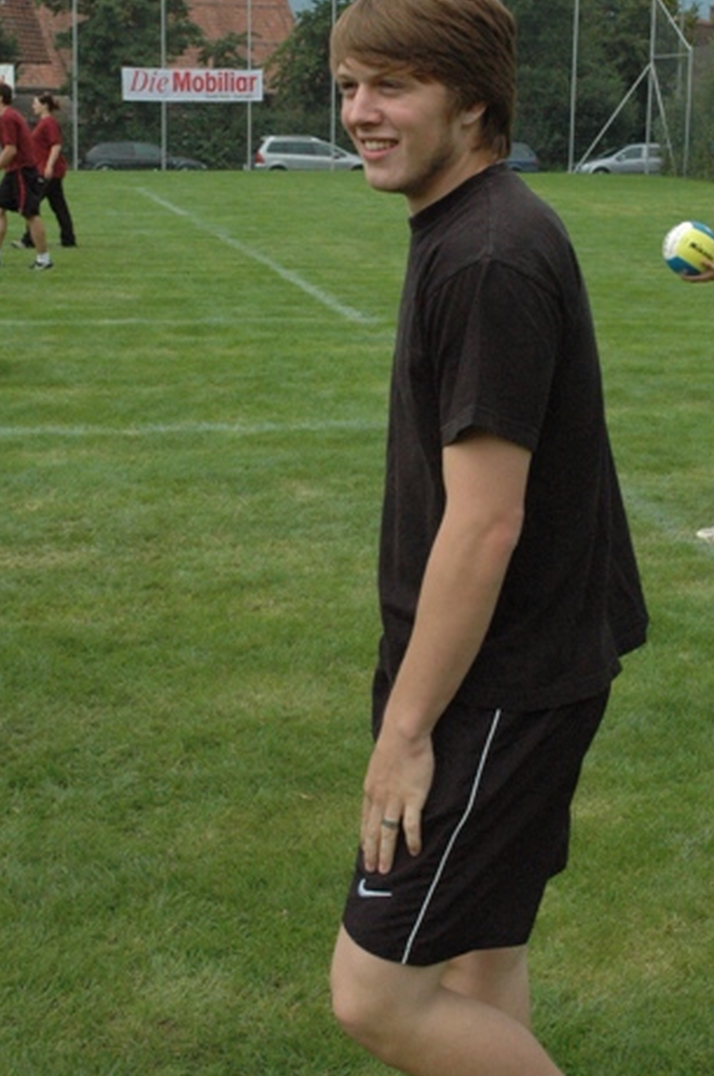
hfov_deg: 20.9
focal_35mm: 65
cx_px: 411
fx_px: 1932
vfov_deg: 31.0
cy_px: 402
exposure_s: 1/800
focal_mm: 31
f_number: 14
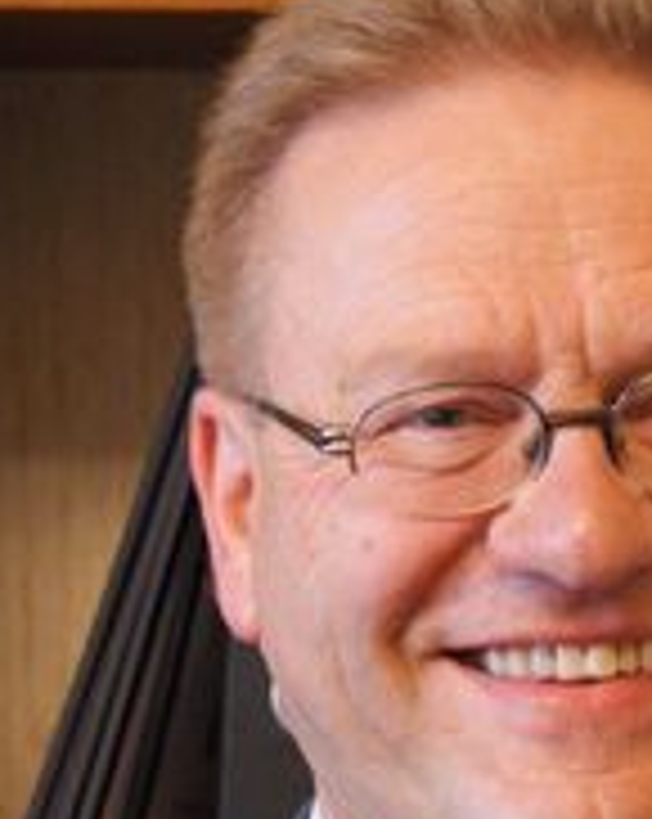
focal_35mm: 191
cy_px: 662
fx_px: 4623
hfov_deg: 8.0
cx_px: 558
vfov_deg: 10.1
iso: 800
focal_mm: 55
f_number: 5
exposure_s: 1/25
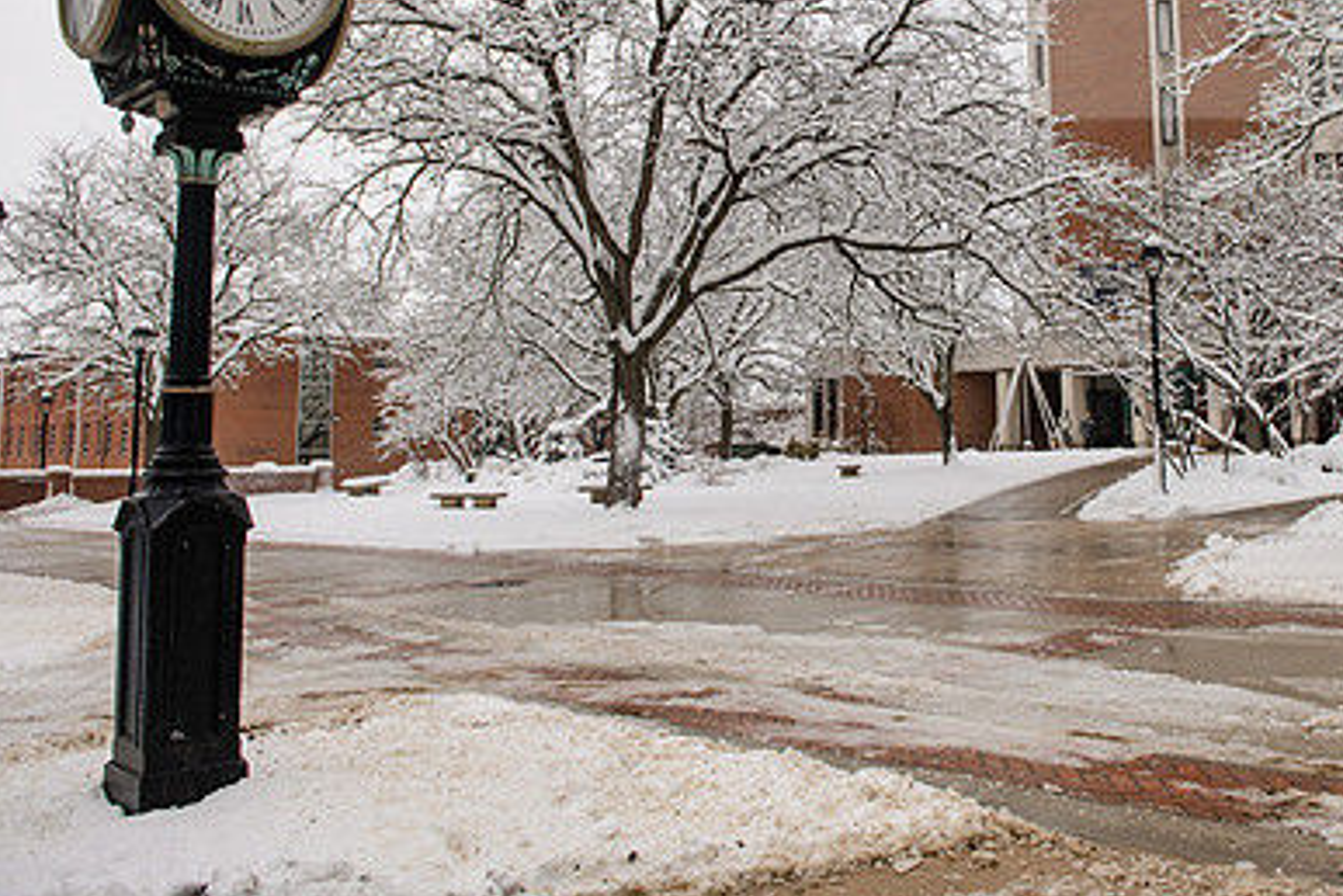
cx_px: 920
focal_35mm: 36
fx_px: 1343
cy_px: 248
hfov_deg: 51.9
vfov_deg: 36.2
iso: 125
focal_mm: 24
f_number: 4.5
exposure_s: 1/640
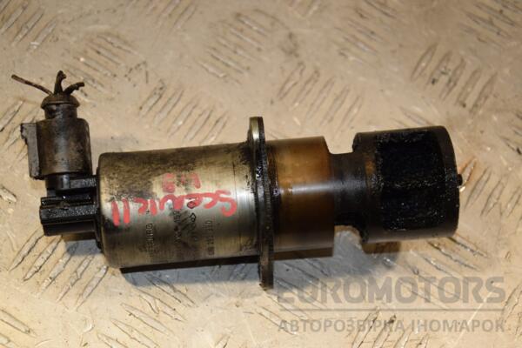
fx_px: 1348
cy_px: 174
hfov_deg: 21.9
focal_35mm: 93
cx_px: 261
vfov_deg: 14.7
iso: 800
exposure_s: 1/200
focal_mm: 62
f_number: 6.3
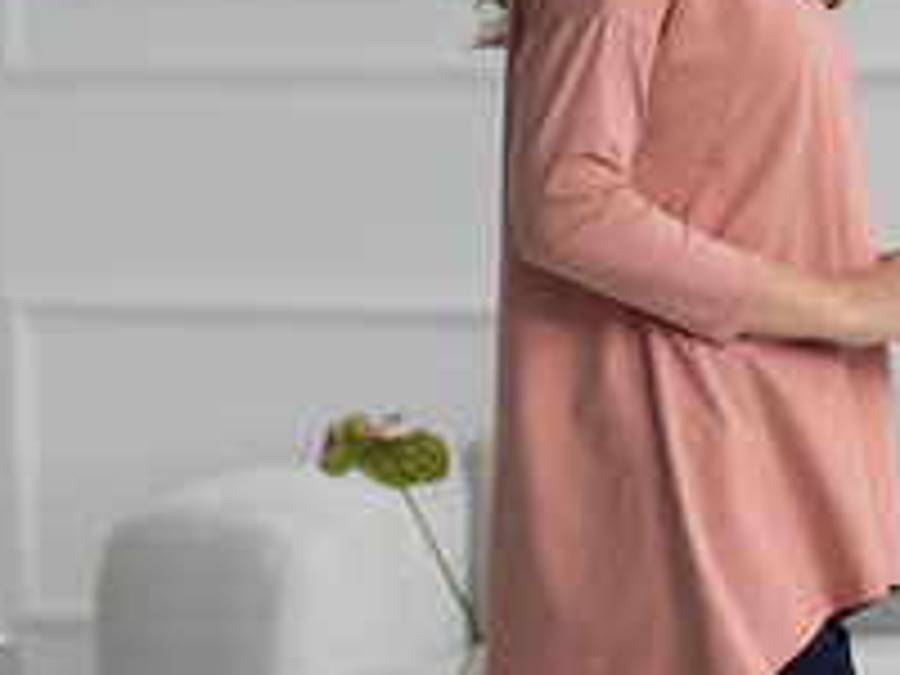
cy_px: 558
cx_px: 682
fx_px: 5304
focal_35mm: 204
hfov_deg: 9.7
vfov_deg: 7.3
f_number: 2.8
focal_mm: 85
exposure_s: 1/500
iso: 200
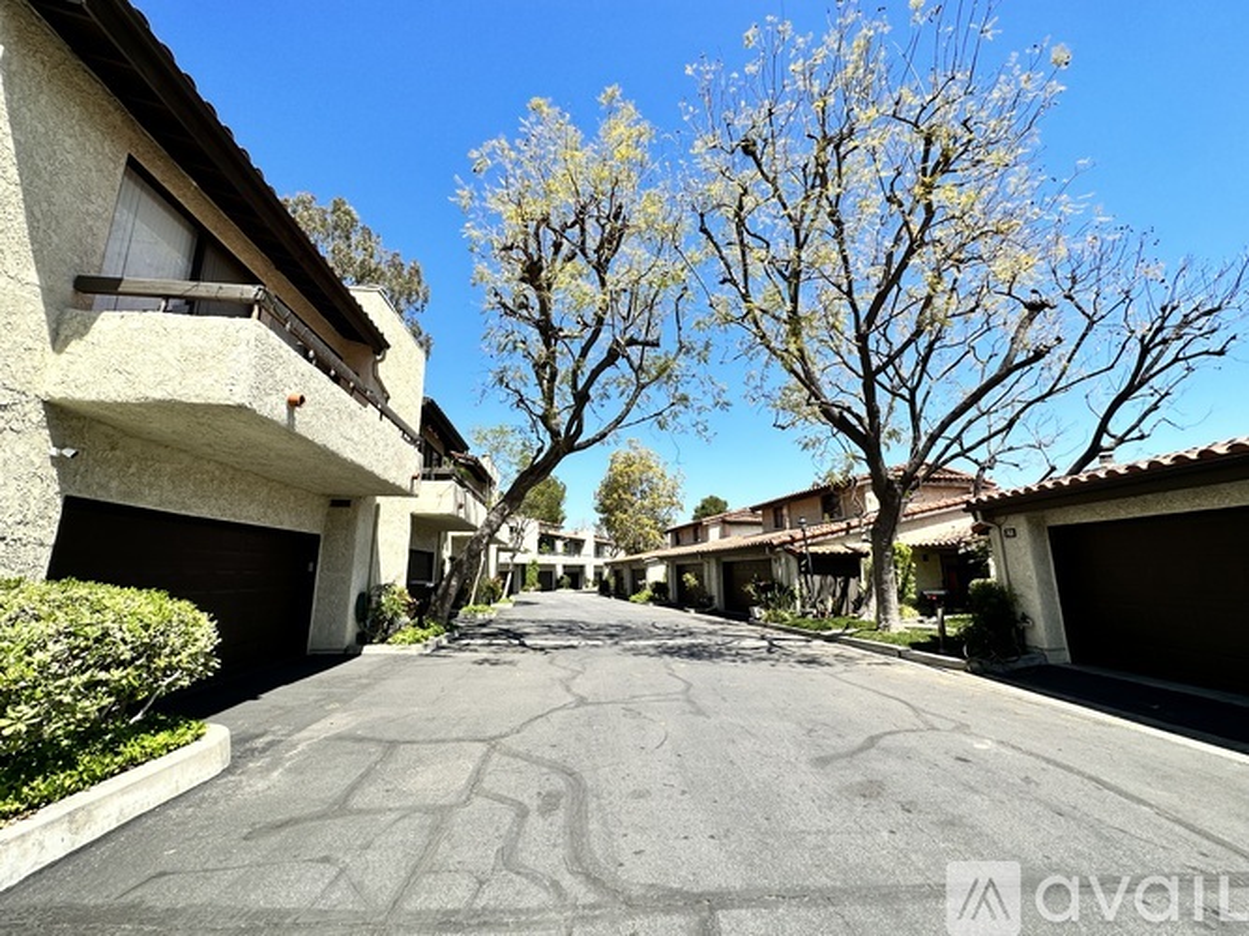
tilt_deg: +12.0
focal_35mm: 14
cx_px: 624
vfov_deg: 85.7
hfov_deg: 102.1
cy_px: 468
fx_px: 505
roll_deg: +0.6
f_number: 2.2
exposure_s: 1/1383
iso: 40
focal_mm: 2.22
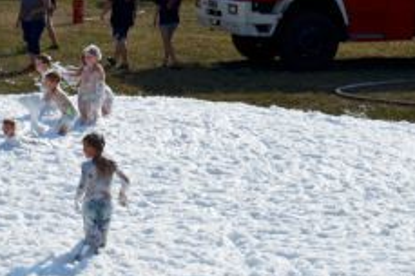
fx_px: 1957
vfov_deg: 8.1
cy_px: 156
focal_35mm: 170
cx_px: -98
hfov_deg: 11.8
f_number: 10
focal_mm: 40
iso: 100
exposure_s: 1/400
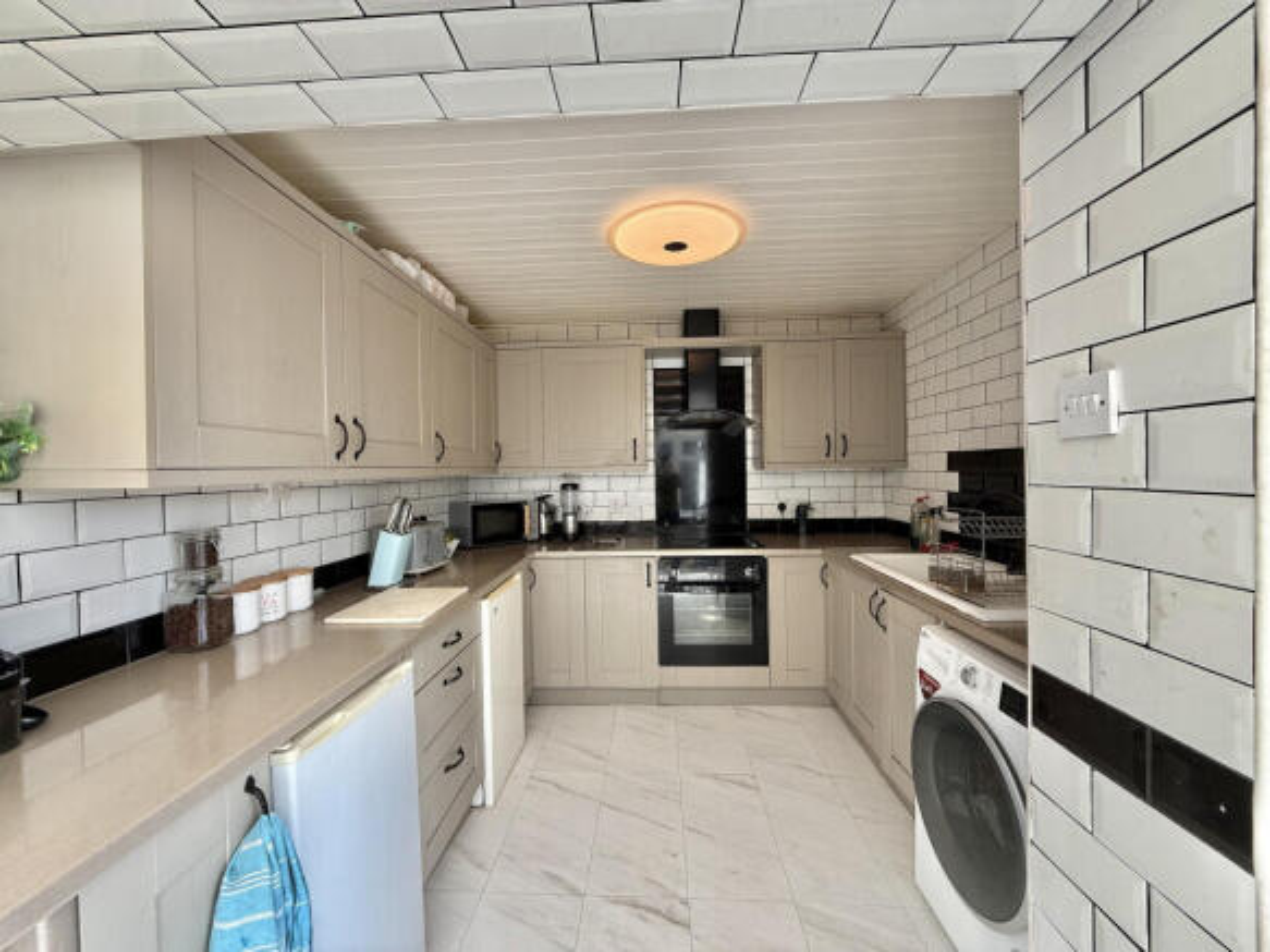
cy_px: 476
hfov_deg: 102.1
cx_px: 635
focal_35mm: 14
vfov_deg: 85.7
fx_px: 514
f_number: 2.2
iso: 64
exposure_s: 1/106
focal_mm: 2.22
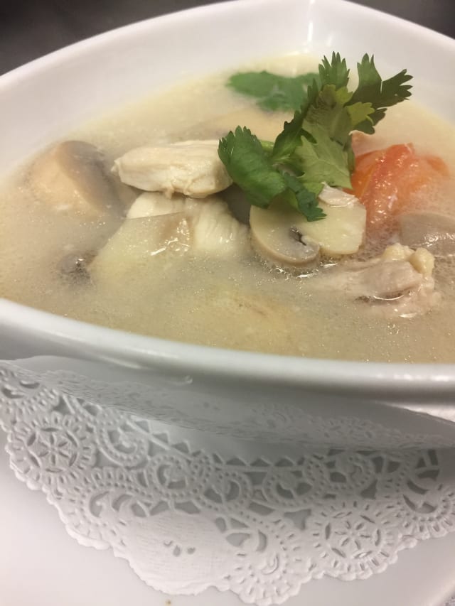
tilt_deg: -43.9
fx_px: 508
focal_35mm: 29
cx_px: 228
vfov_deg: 61.7
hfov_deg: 48.2
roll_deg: -2.3
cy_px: 303
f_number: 2.2
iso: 80
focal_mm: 4.15
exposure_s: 1/15
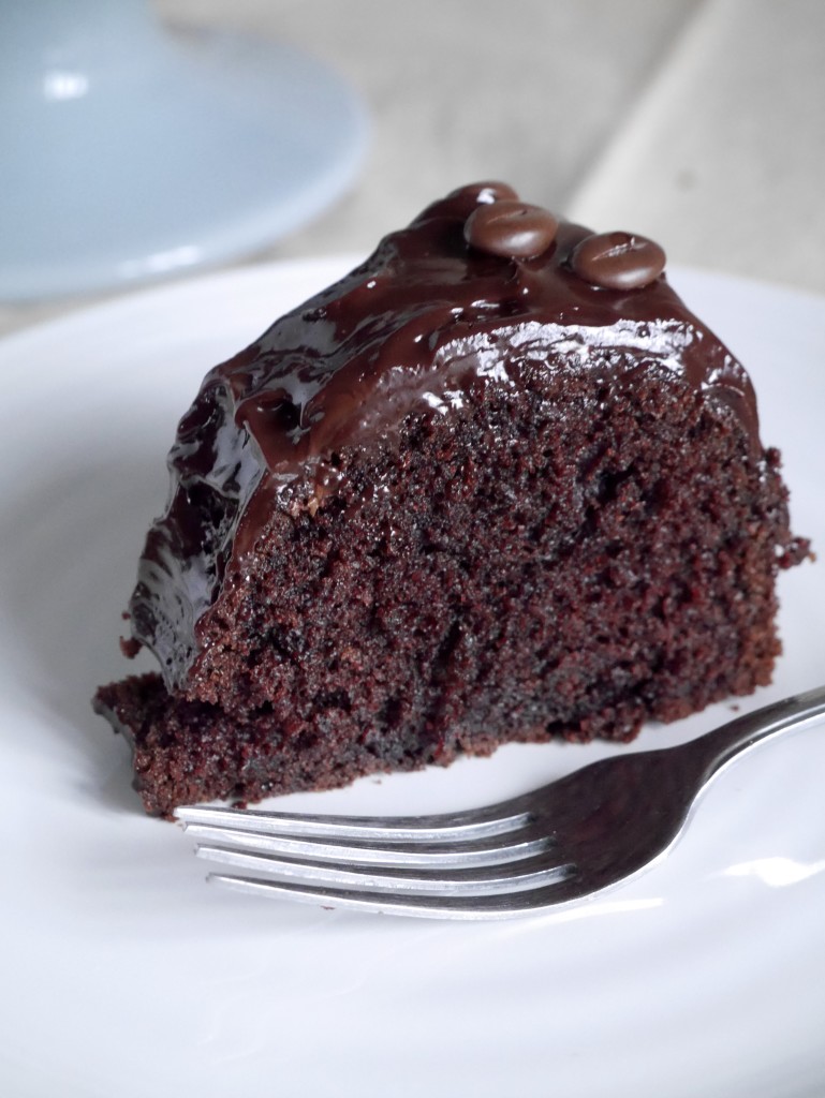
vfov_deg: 31.2
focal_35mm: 62
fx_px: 1969
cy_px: 549
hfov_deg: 23.7
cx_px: 412
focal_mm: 31
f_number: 5.4
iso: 3200
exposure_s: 1/30
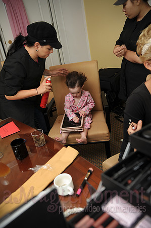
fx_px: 227
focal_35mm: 36
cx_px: 76
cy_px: 114
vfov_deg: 53.2
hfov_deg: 36.8
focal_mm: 36
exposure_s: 1/160
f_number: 3.5
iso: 500
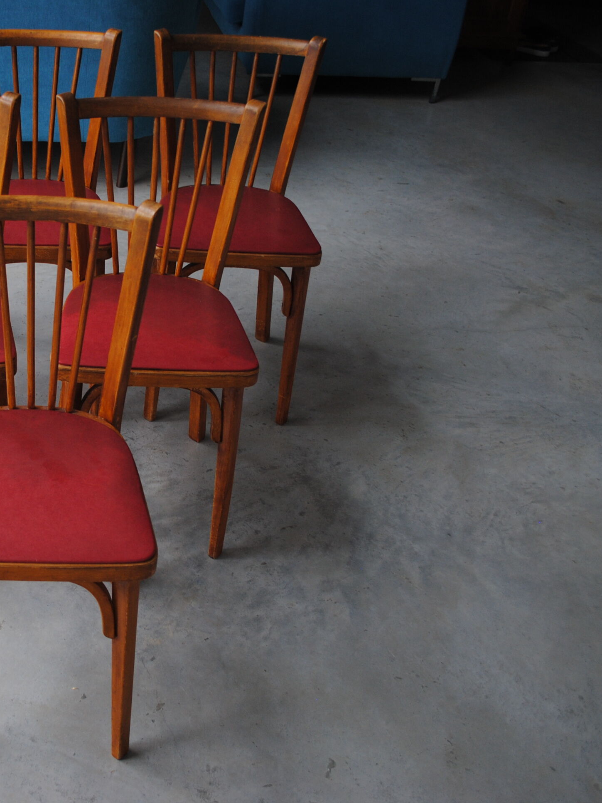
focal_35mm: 39
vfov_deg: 47.9
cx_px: 30
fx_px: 904
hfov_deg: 34.2
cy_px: 403
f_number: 3.5
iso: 200
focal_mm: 18
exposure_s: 1/40
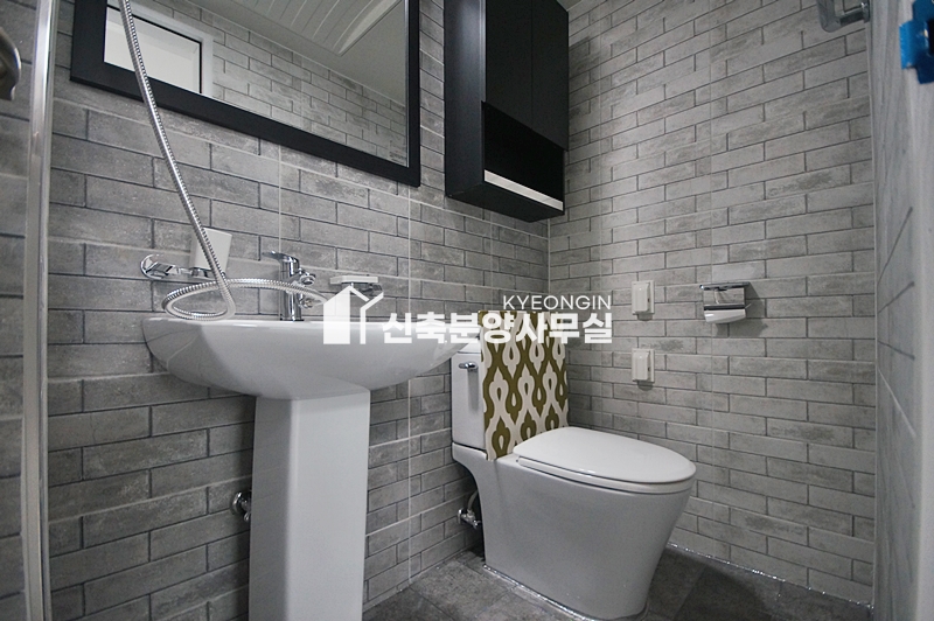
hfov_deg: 100.4
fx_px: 389
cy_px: 310
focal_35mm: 15
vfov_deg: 77.2
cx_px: 467
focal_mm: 10
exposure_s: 1/80
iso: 800
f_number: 4
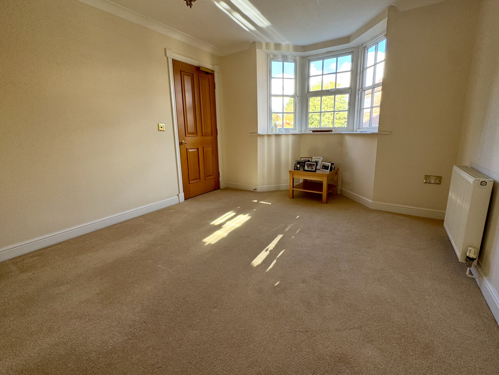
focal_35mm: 15
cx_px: 261
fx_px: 216
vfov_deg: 81.7
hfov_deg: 98.1
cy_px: 177
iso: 125
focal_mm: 2.22
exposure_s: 1/99
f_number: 2.2
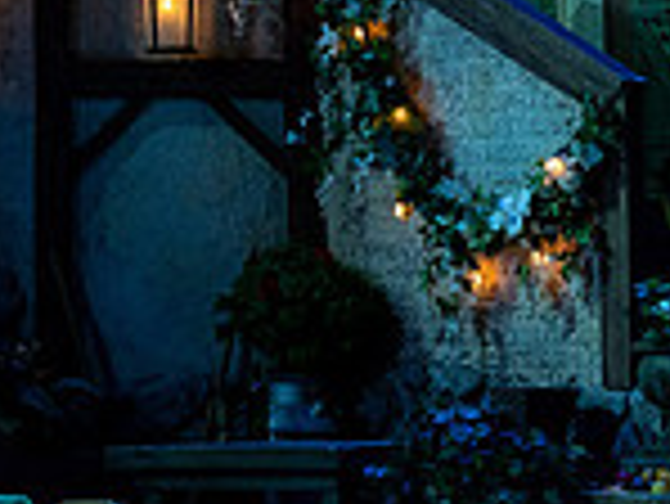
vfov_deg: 5.7
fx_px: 5075
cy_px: 56
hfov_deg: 7.5
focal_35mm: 262
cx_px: 144
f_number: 5
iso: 1000
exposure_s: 1/160
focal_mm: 70
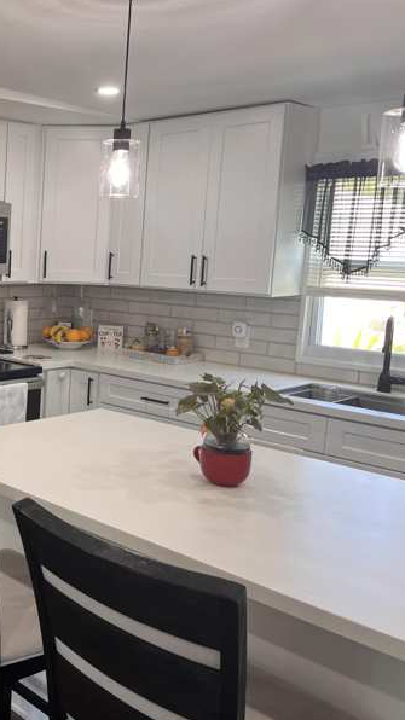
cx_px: -74
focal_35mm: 38
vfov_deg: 52.8
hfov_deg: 27.6
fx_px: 726
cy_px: 360
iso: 64
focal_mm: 5.1
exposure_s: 1/60
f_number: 1.6
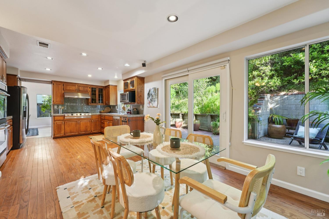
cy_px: 110
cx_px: 164
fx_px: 128
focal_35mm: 14
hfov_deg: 104.3
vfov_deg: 81.2
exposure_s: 1/25
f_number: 8
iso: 800
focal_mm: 14
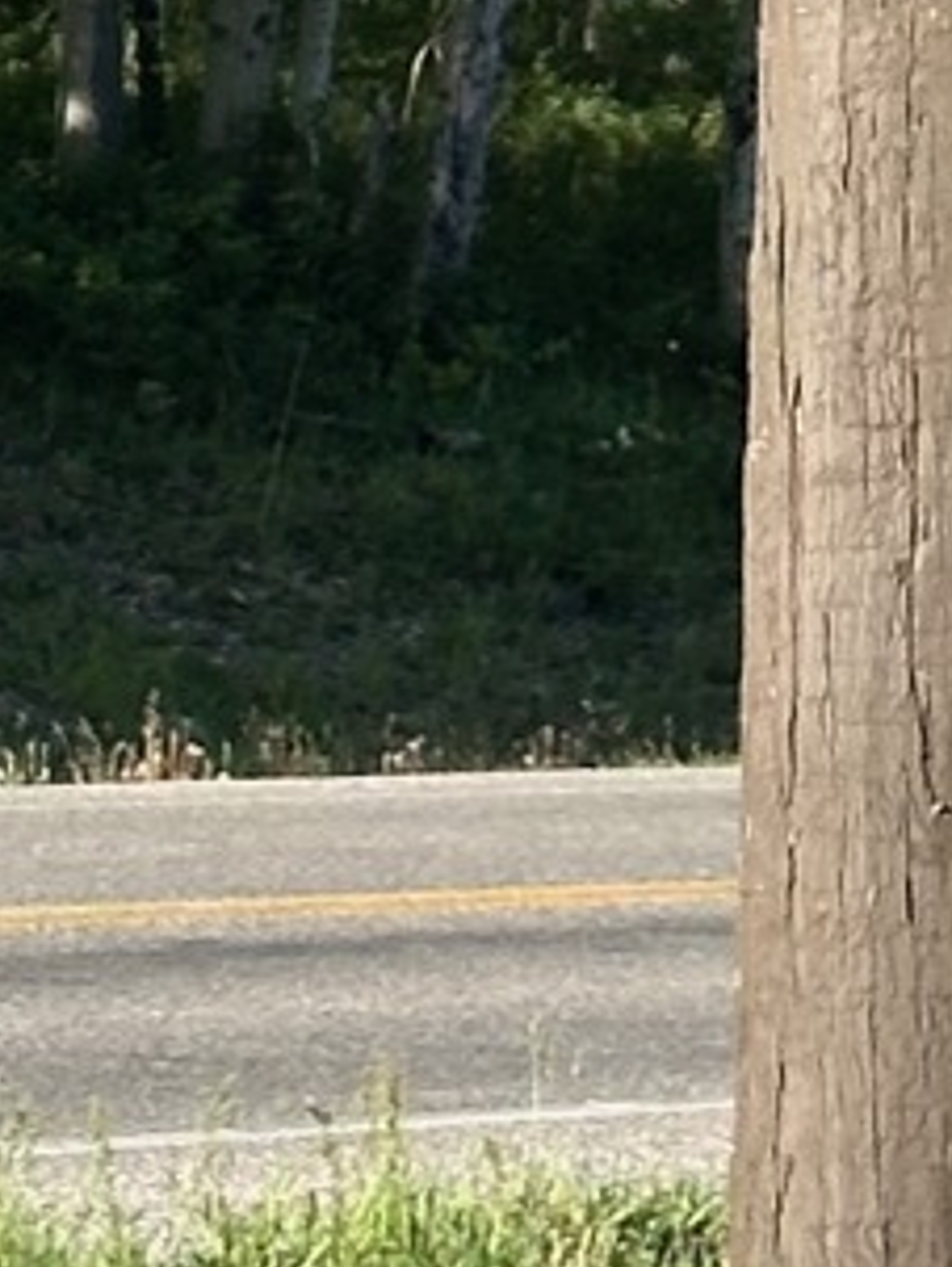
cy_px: -764
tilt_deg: +4.9
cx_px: 21
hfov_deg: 4.9
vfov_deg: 6.4
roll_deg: -3.2
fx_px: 11168
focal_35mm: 305
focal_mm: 6.86
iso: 64
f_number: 1.78
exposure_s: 1/1916
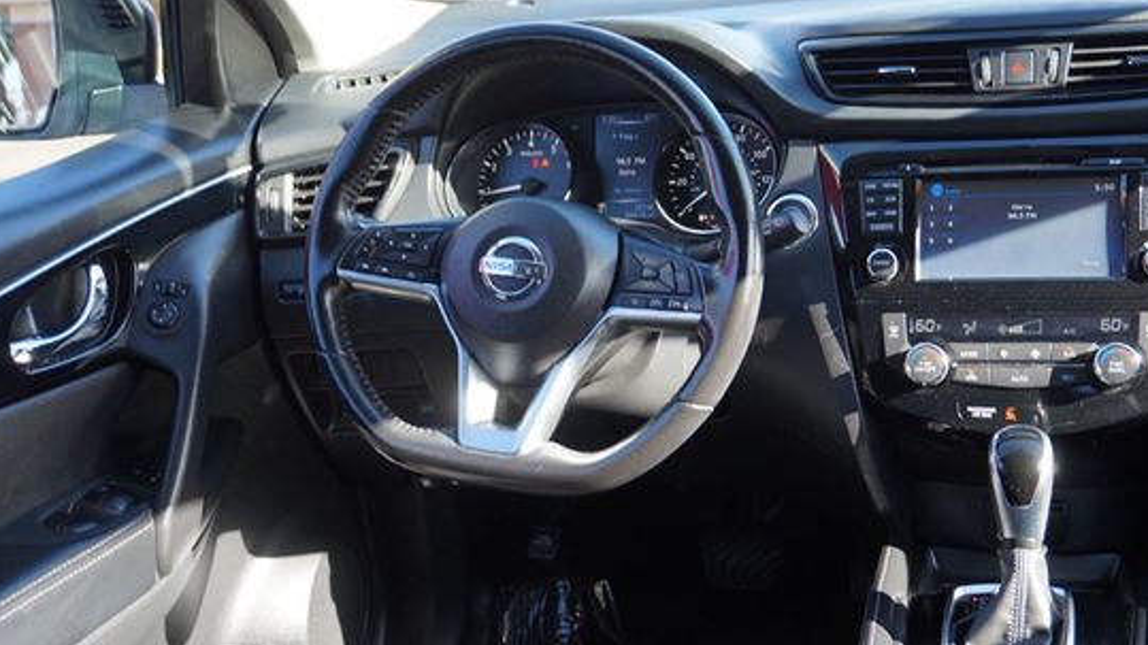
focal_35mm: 47
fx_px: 1419
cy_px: 315
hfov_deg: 43.9
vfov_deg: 25.6
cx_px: 665
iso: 125
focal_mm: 25
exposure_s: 1/60
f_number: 4.5
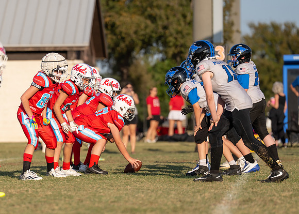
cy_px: 111
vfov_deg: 4.9
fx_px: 2519
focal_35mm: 297
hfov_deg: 6.8
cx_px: 90
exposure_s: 1/2500
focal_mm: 200
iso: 125
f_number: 3.2
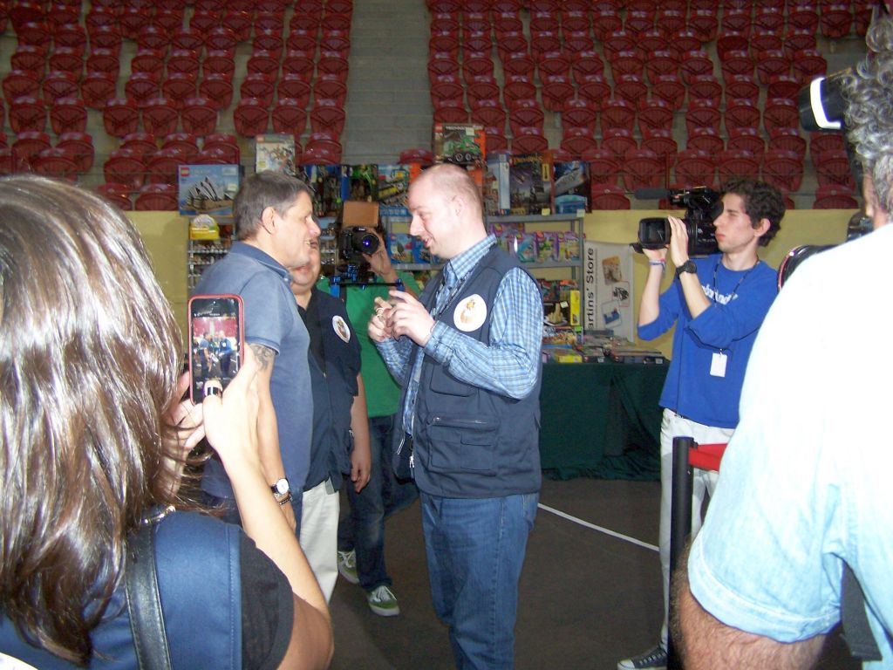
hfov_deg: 49.0
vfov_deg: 37.7
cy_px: 335
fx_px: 980
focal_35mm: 38
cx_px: 446
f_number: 2.8
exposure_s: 1/60
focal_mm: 6.3
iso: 140
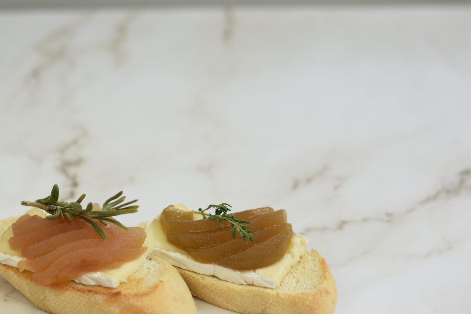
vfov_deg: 12.9
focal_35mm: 106
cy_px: 205
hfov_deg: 19.2
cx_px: 175
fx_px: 1387
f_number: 2.8
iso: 320
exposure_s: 1/250
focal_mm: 50
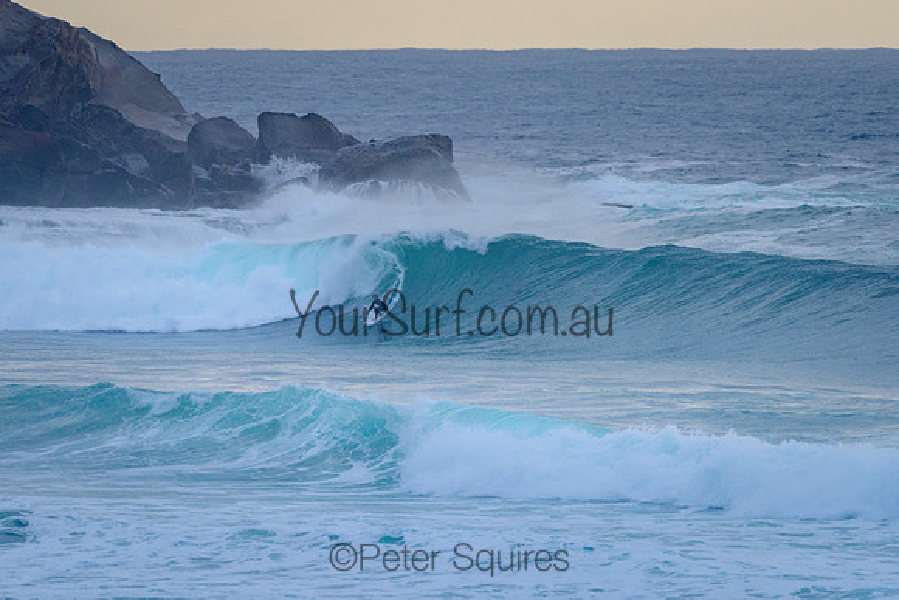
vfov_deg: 3.1
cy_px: 266
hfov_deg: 4.7
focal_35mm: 441
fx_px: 11027
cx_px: 414
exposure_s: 1/2000
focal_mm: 360
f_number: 5.6
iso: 800
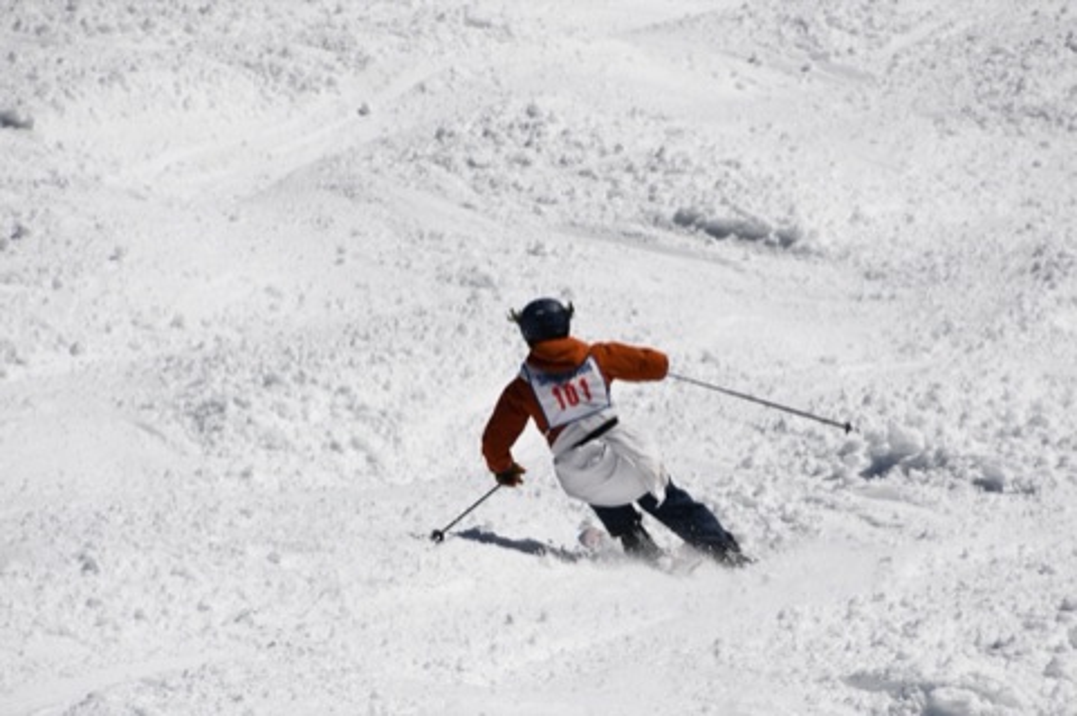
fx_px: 13449
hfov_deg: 4.6
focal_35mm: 450
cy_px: 358
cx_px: 538
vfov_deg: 3.0
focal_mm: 300
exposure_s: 1/3200
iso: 400
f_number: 10
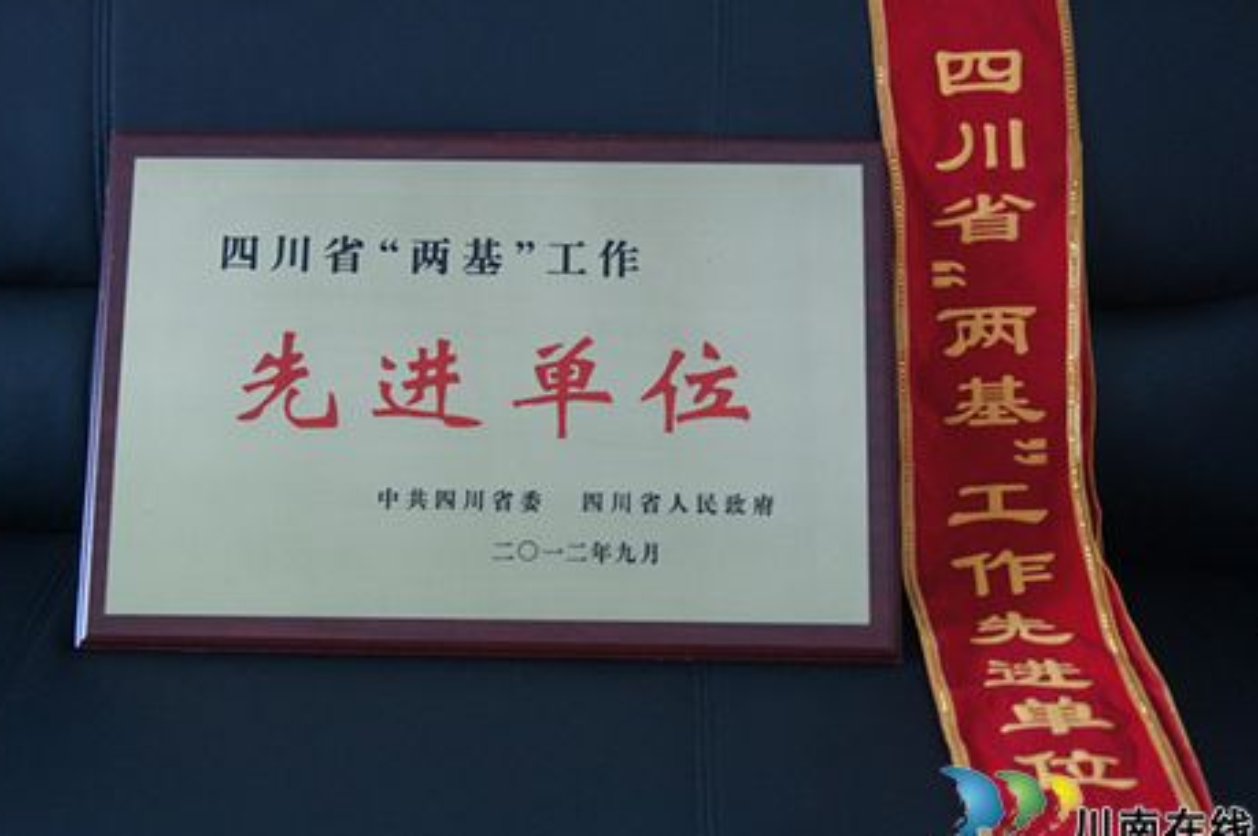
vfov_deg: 27.5
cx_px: 603
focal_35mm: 49
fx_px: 1710
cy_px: 433
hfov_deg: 40.4
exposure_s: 1/13
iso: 1600
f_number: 4.5
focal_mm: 30
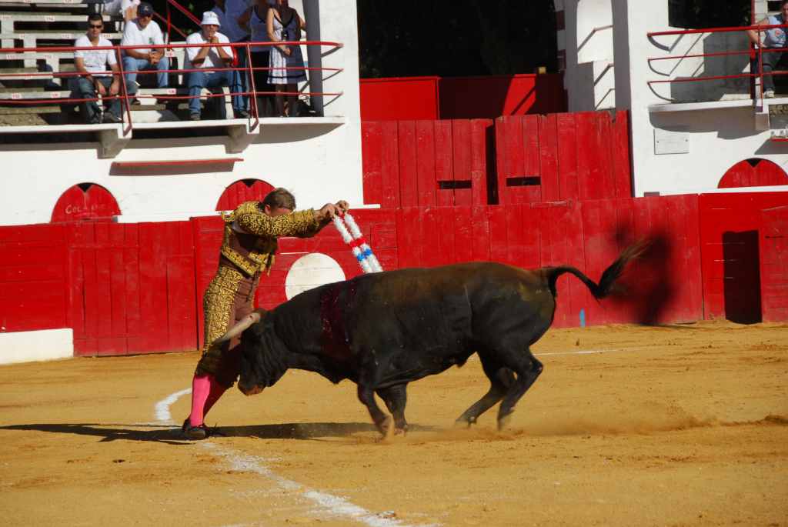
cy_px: 264
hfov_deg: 12.2
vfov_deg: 8.2
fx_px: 3681
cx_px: 394
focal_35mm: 168
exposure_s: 1/500
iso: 100
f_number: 6.7
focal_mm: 112
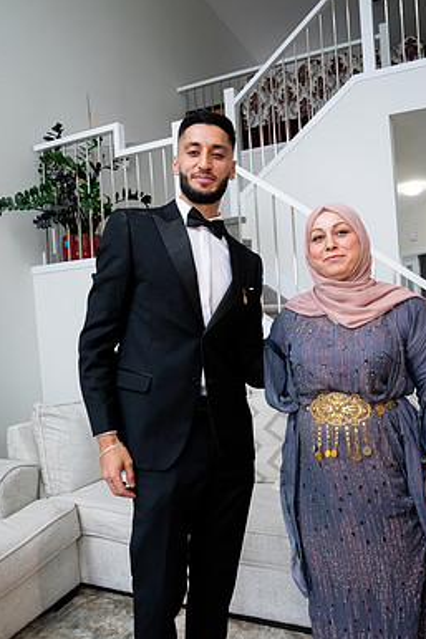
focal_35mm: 28
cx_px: 242
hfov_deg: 46.2
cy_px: 339
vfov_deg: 65.4
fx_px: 497
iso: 6400
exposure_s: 1/160
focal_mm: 24
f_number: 9
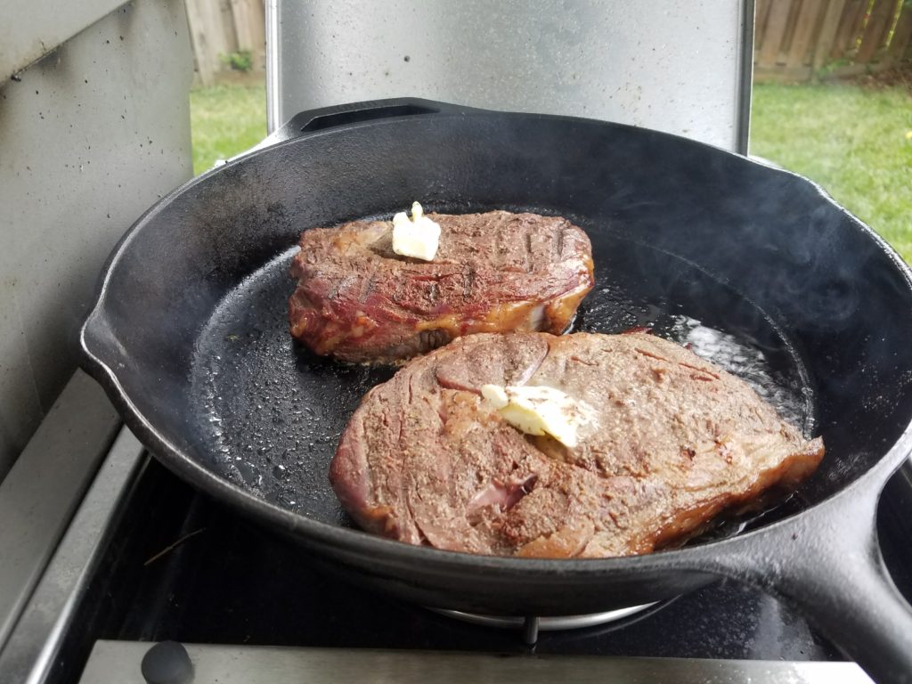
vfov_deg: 53.1
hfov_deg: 67.3
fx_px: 685
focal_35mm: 26
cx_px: 456
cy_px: 342
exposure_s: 1/60
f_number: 1.7
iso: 64
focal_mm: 4.2
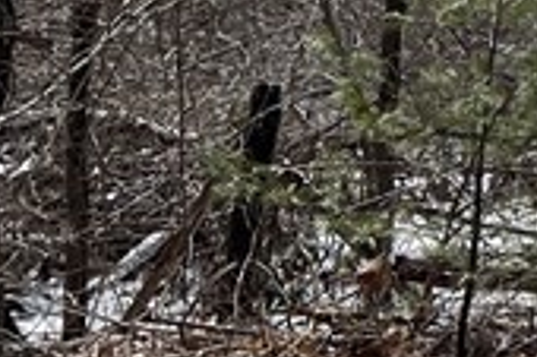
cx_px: 1421
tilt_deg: +4.9
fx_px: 2429
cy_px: -379
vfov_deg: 8.0
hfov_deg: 10.3
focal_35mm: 163
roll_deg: -1.5
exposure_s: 1/2208
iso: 50
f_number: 1.5
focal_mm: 5.7
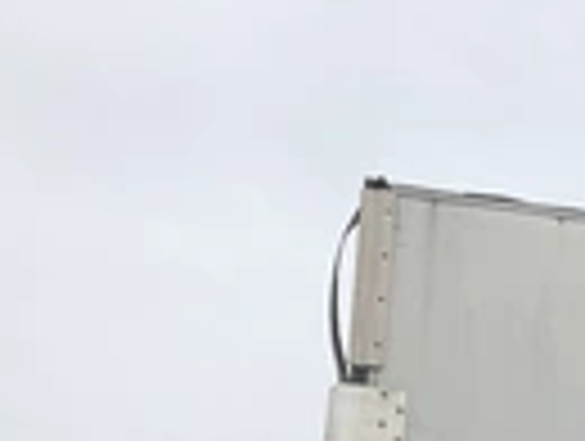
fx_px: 1507
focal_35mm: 89
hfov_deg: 20.4
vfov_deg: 16.0
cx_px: 720
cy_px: 526
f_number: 1.8
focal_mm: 3
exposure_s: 1/2427
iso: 25
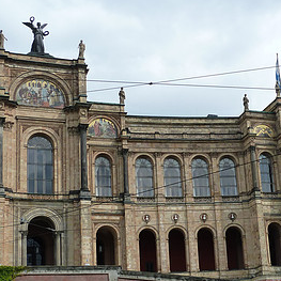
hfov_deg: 23.6
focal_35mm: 72
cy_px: 193
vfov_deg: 23.9
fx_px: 661
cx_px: 225
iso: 125
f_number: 5
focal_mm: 6.1
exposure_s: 1/400
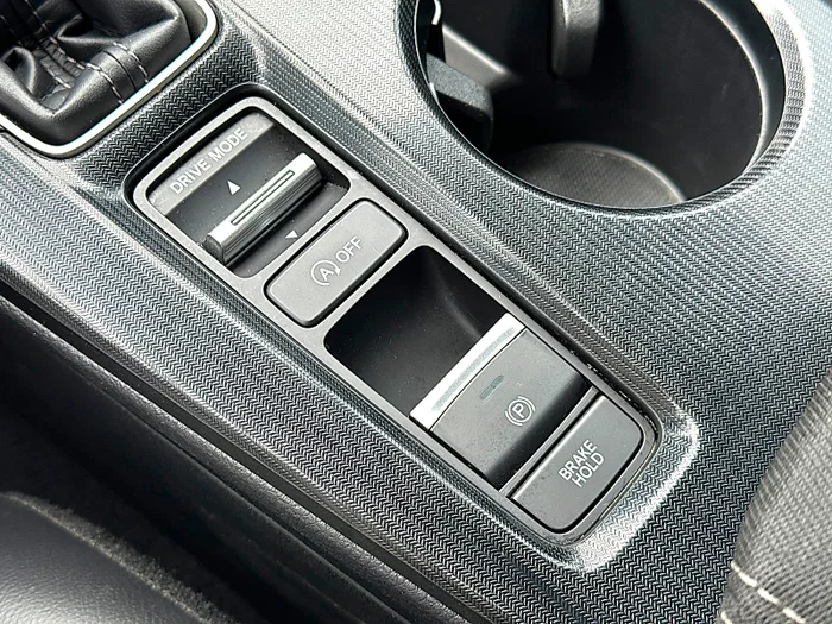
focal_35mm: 48
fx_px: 1154
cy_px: 312
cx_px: 416
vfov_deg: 30.3
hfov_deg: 39.7
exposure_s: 1/100
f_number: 1.78
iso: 64
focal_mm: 6.86
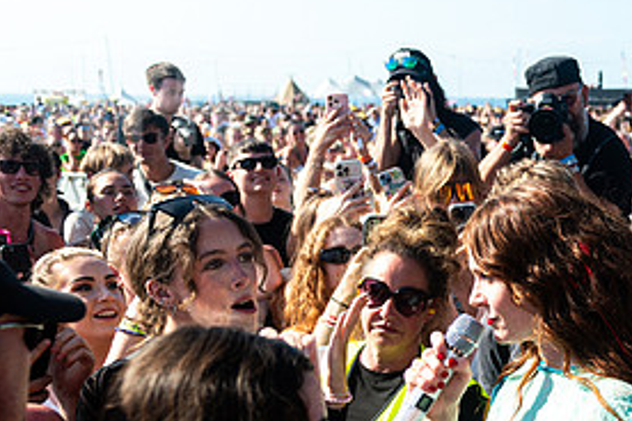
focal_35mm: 66
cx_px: 669
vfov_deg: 20.4
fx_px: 1159
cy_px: 319
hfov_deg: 28.2
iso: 400
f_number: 4
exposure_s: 1/5000
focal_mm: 28
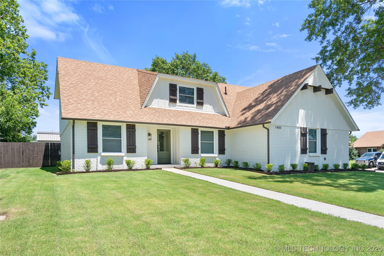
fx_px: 256
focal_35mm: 24
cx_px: 192
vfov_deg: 53.1
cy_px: 128
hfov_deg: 73.7
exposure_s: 1/160
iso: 400
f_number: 9
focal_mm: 24
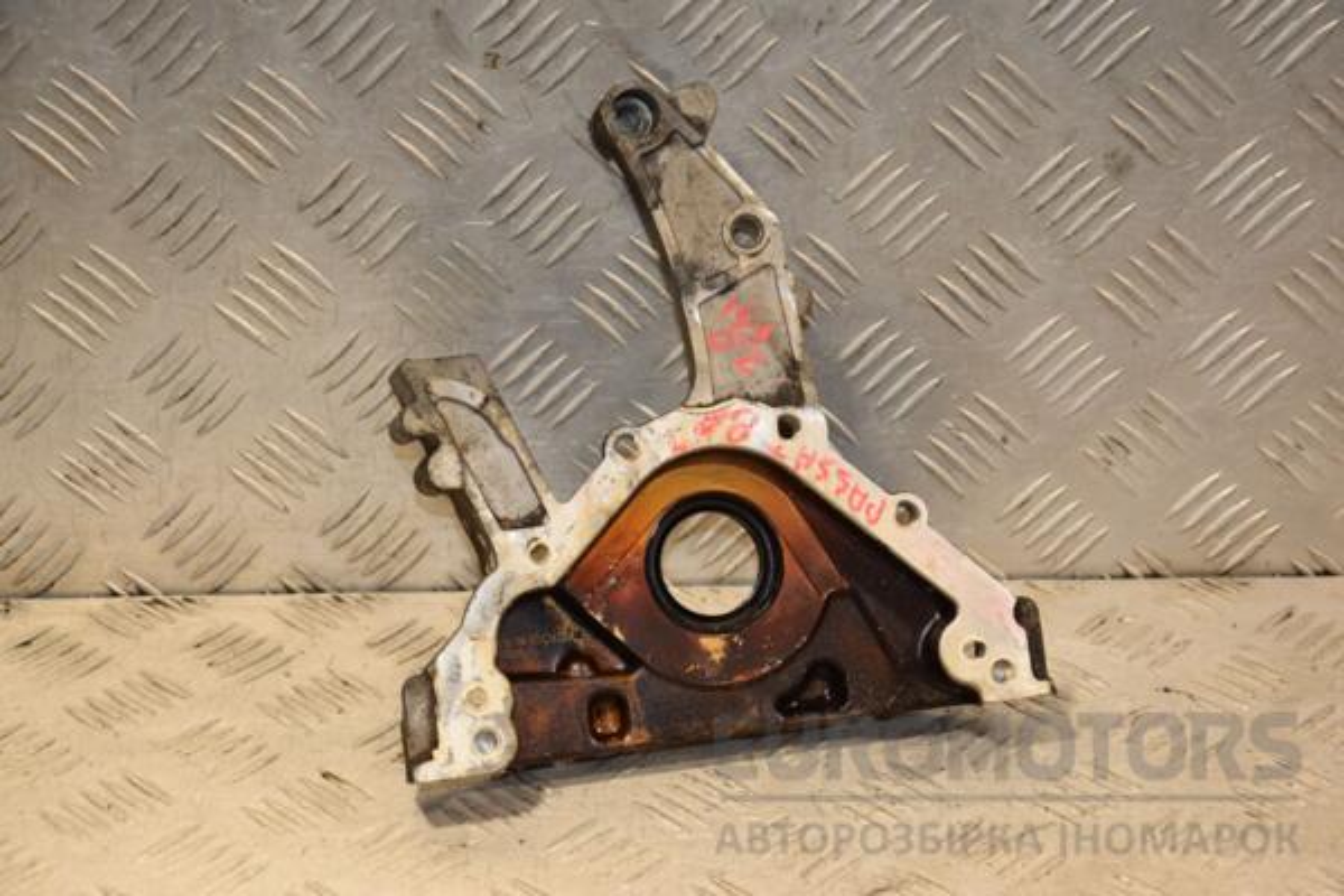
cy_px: 448
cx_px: 672
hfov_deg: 23.4
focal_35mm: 87
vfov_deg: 15.7
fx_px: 3248
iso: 800
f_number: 5.3
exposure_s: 1/200
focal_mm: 58
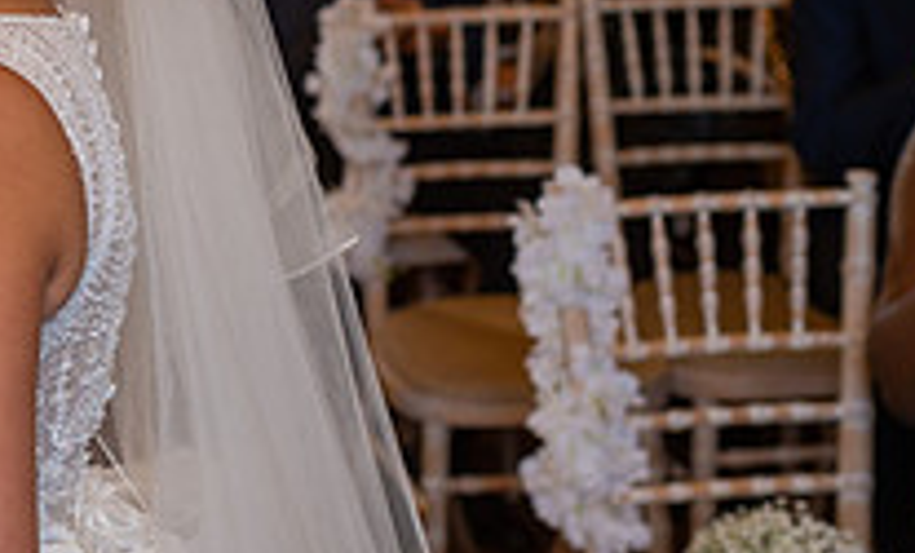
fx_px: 2495
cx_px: -217
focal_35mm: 101
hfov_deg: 19.4
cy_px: -111
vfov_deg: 12.3
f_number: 2.8
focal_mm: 35
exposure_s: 1/100
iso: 200
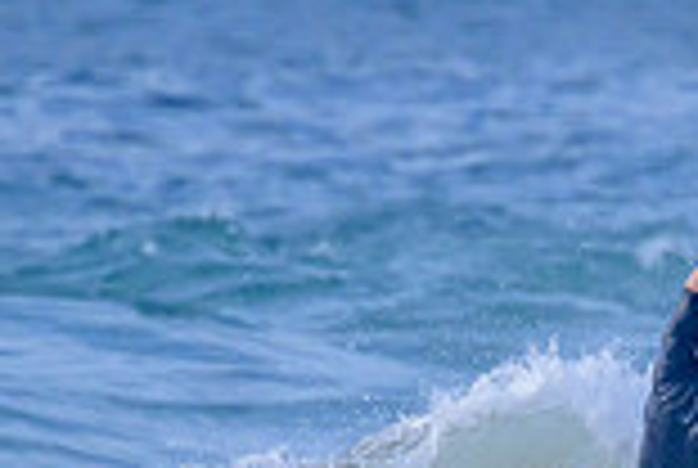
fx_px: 58025
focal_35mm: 2987
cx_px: 788
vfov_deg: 0.5
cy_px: 614
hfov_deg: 0.7
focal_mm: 800
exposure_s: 1/2000
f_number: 11
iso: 1600
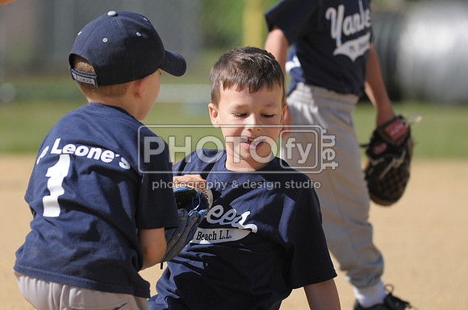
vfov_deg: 4.6
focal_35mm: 300
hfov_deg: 6.9
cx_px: 234
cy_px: 155
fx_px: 3895
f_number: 4
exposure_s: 1/4000
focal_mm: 200
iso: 640
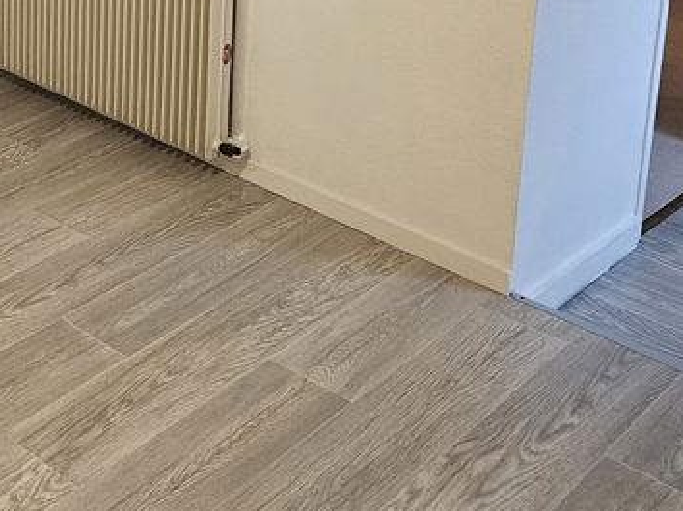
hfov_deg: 27.9
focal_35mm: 65
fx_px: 1282
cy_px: -110
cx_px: -12
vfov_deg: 21.0
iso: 400
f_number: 1.8
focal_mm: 5.4
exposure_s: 1/142
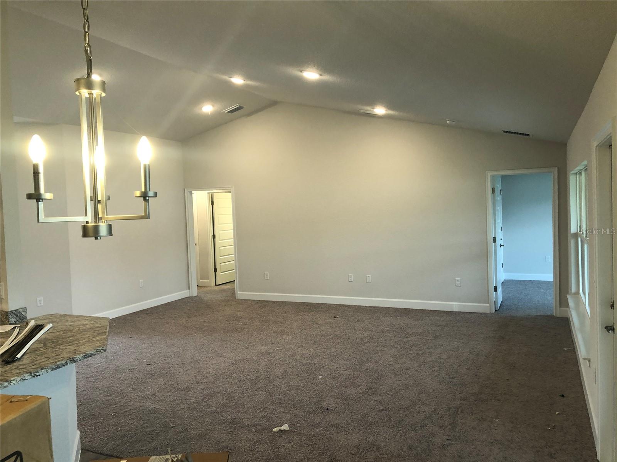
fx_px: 499
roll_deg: +2.3
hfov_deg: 63.4
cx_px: 308
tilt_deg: -4.9
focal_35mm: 28
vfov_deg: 49.7
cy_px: 231
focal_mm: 3.99
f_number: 1.8
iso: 40
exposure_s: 1/30
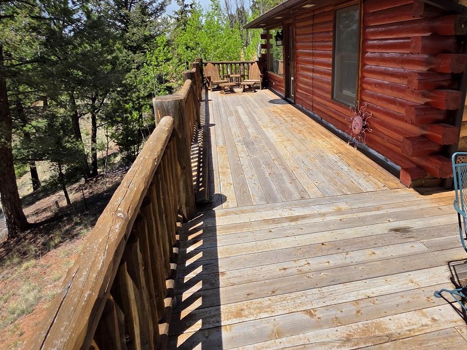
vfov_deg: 59.9
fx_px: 297
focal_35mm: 22
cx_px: 283
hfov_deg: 75.4
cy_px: 122
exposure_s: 1/2333
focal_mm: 2.2
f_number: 1.9
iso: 40
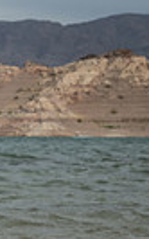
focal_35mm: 191
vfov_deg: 10.9
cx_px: -341
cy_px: 244
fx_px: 1242
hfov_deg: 6.2
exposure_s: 1/250
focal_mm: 40
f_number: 10
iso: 64
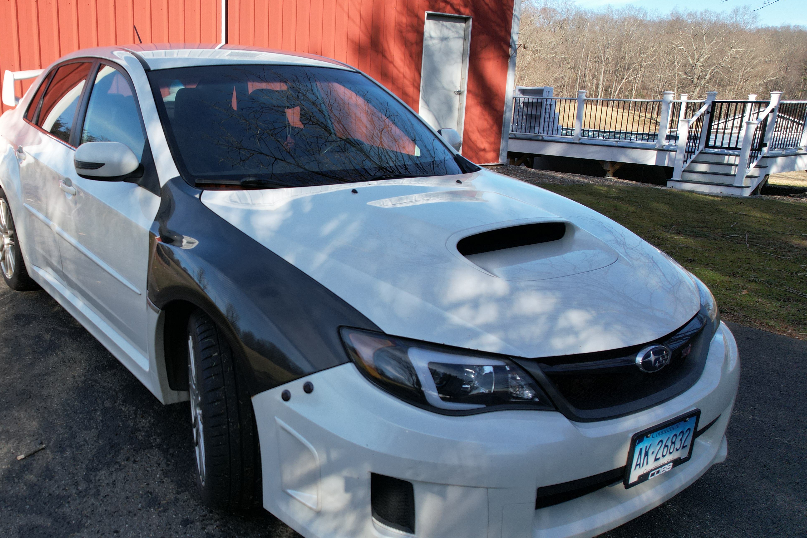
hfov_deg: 58.4
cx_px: 248
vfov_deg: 42.3
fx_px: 695
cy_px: 294
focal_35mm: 31
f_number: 2.8
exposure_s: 1/1000
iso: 100
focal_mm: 8.38
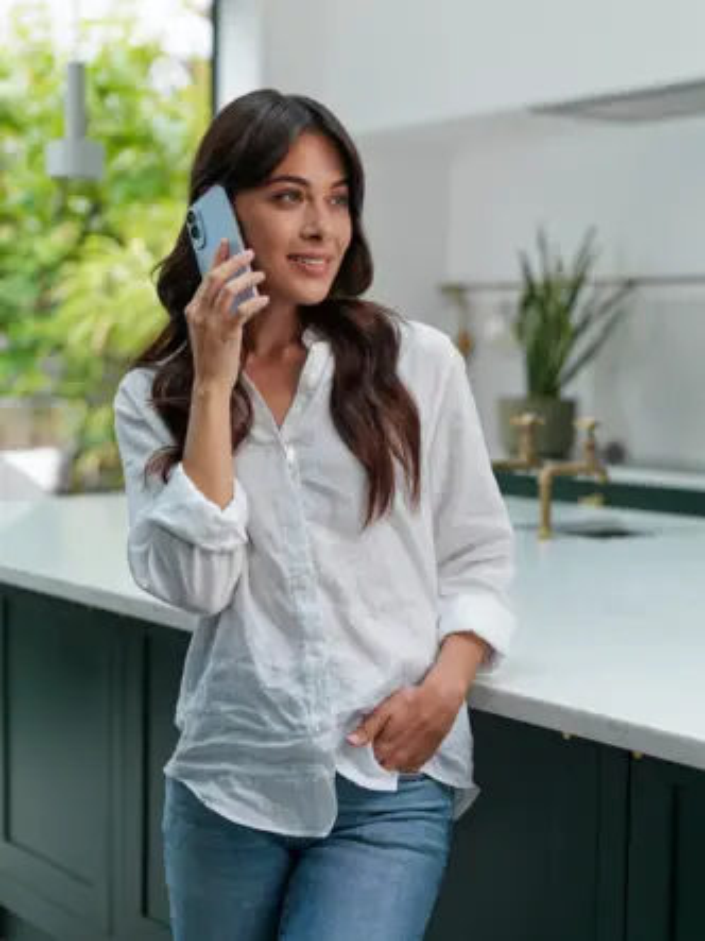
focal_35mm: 56
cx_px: 352
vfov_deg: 34.4
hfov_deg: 26.1
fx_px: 1521
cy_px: 470
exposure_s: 1/200
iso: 50
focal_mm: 80
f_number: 4
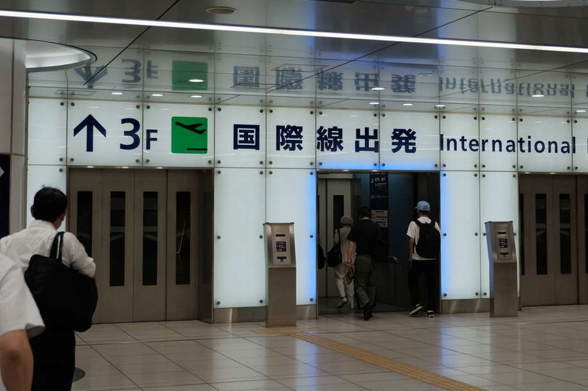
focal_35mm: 59
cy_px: 152
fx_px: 963
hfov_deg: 33.9
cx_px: 328
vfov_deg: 22.9
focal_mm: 30.2
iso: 1600
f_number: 2.8
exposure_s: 1/900
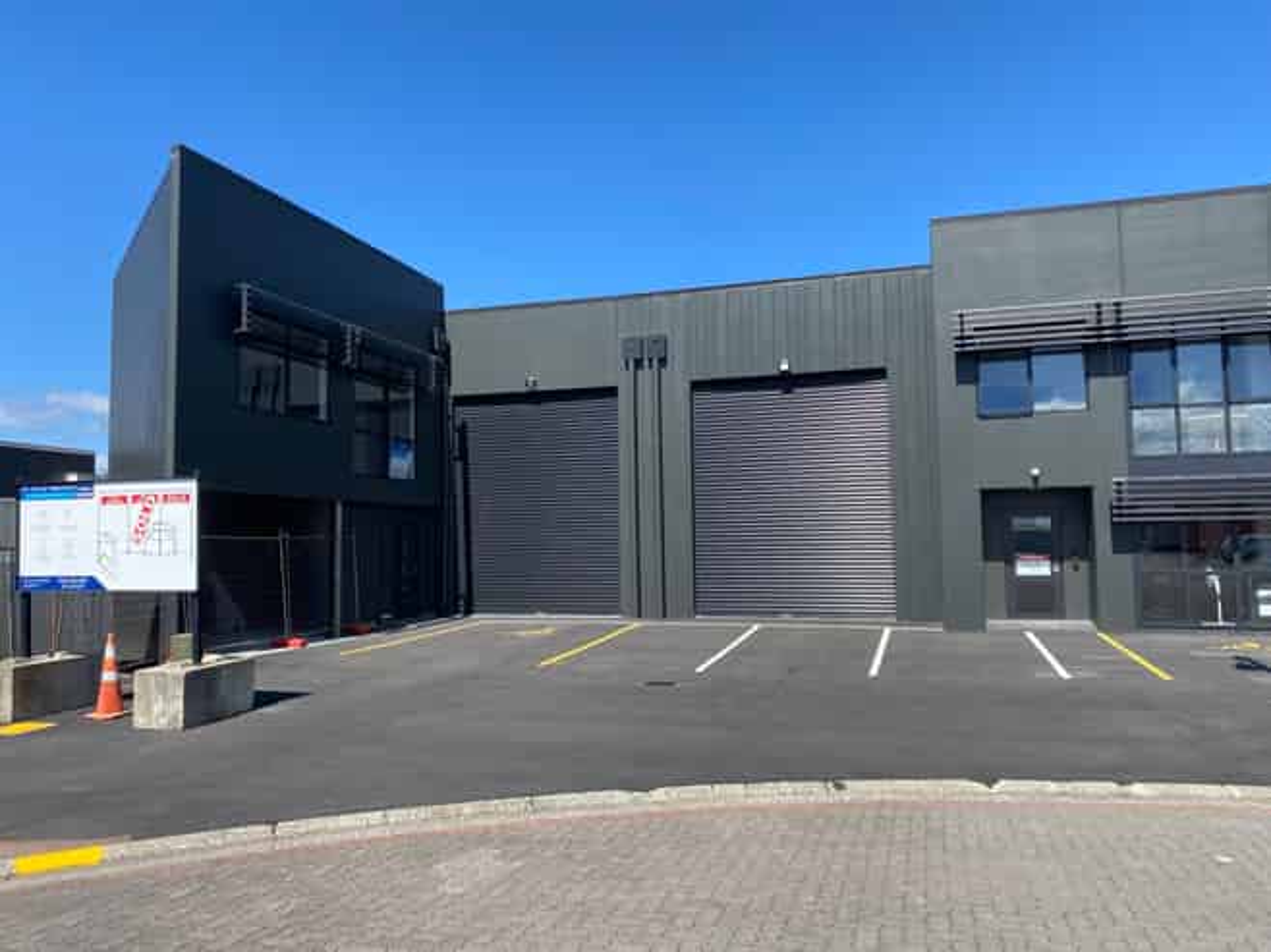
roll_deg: +1.5
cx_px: 636
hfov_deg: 67.3
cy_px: 476
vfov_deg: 53.0
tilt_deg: +4.0
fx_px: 954
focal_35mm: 26
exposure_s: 1/2141
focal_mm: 4.25
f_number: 1.8
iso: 32
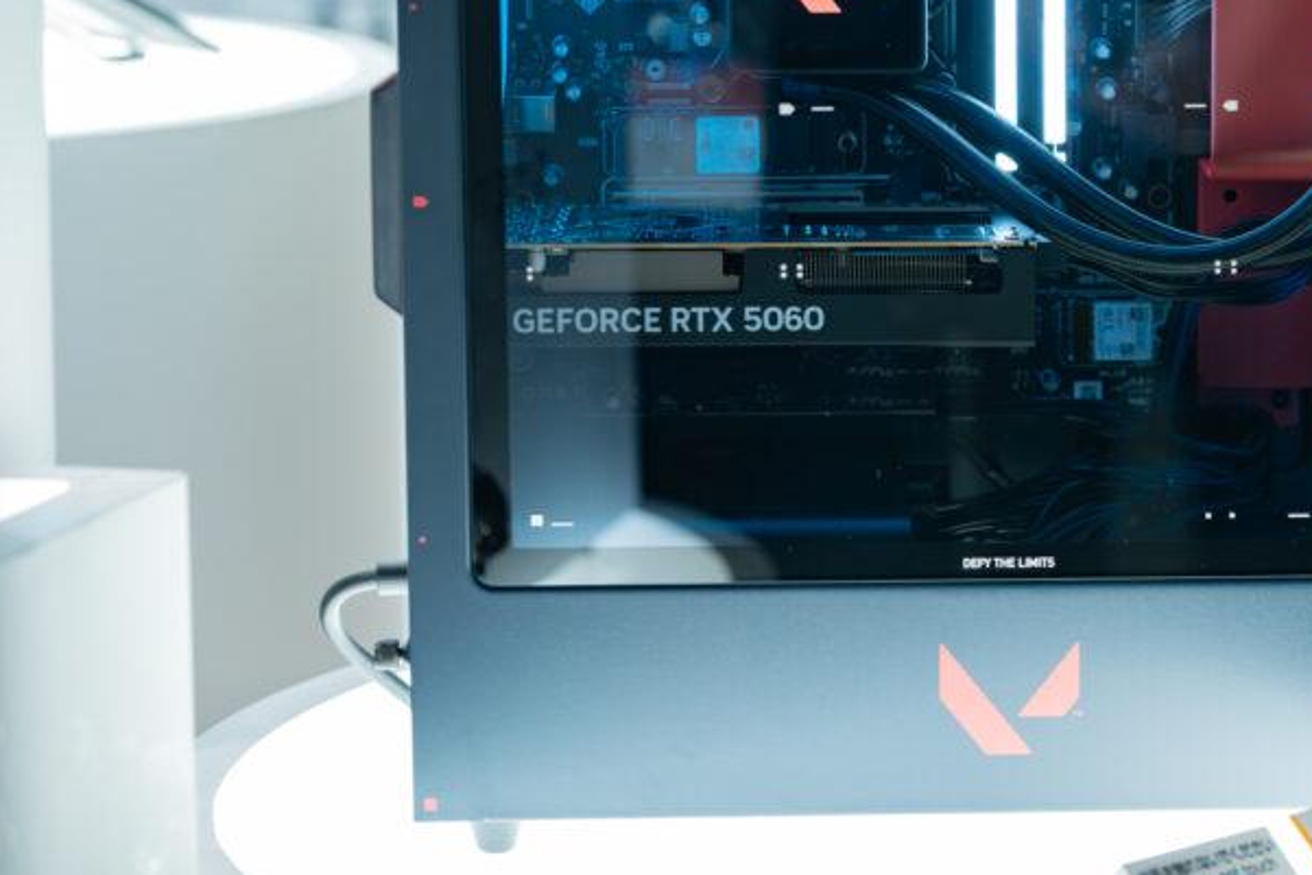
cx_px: 1026
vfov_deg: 11.3
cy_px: 167
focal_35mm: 121
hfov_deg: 16.8
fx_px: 4411
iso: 800
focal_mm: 71
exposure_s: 1/40
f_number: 4
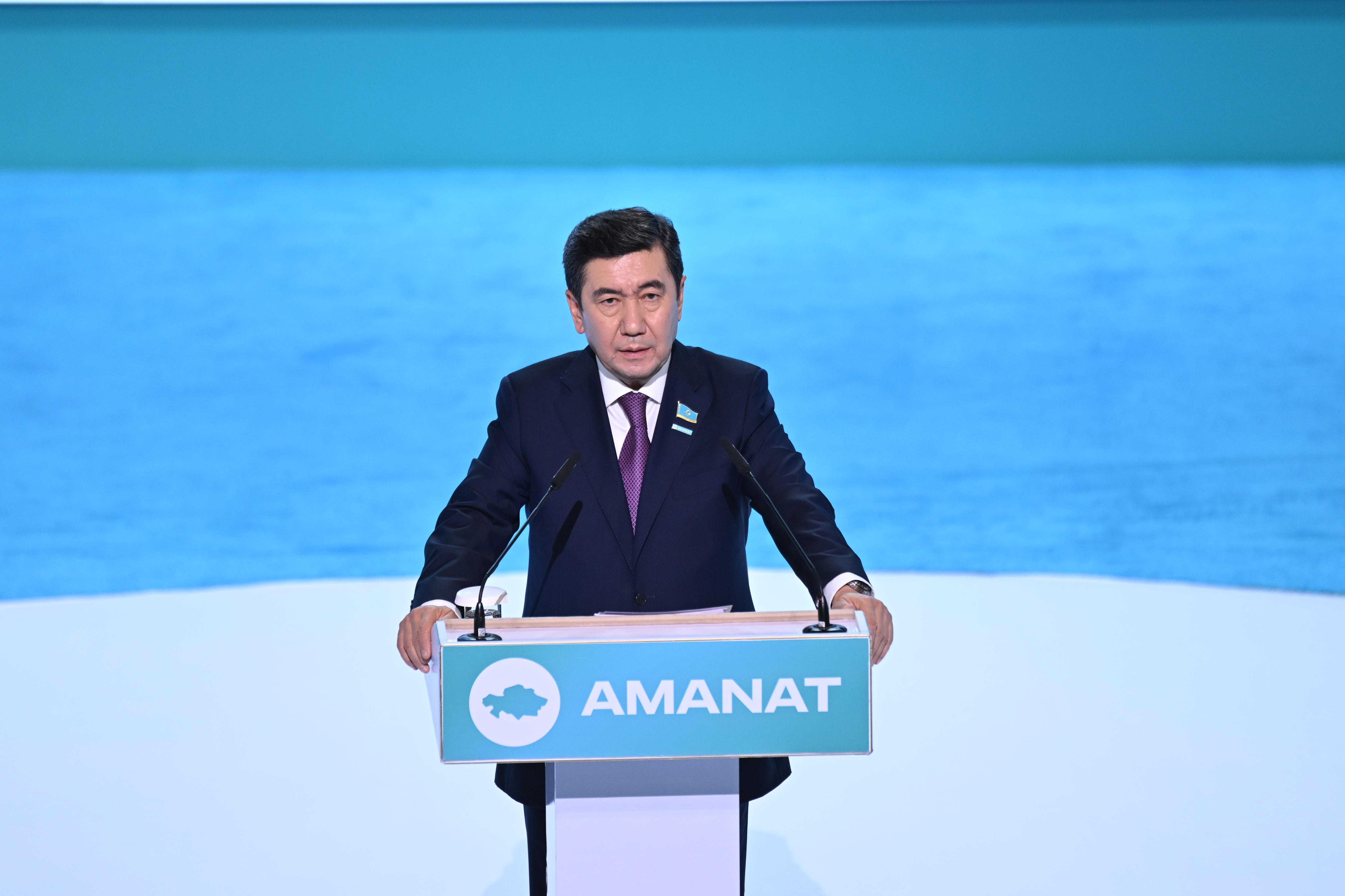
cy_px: 448
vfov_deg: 3.1
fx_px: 16807
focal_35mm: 450
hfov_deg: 4.6
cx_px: 672
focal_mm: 300
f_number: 3.2
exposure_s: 1/80
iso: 640
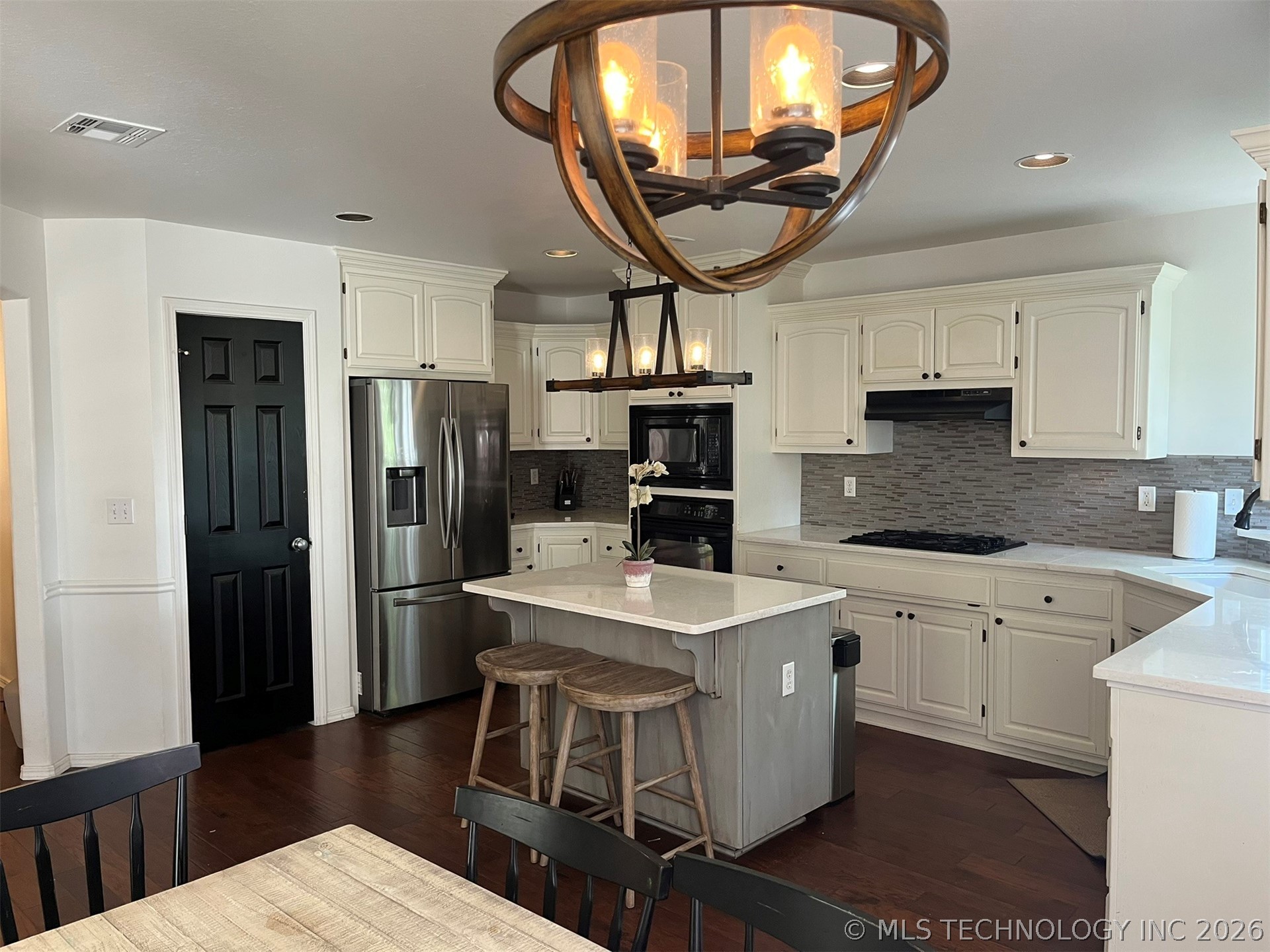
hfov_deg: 67.3
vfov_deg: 53.1
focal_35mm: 26
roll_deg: +0.9
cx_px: 635
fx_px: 954
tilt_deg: -2.8
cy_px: 476
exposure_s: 1/60
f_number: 1.6
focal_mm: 5.1
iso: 160
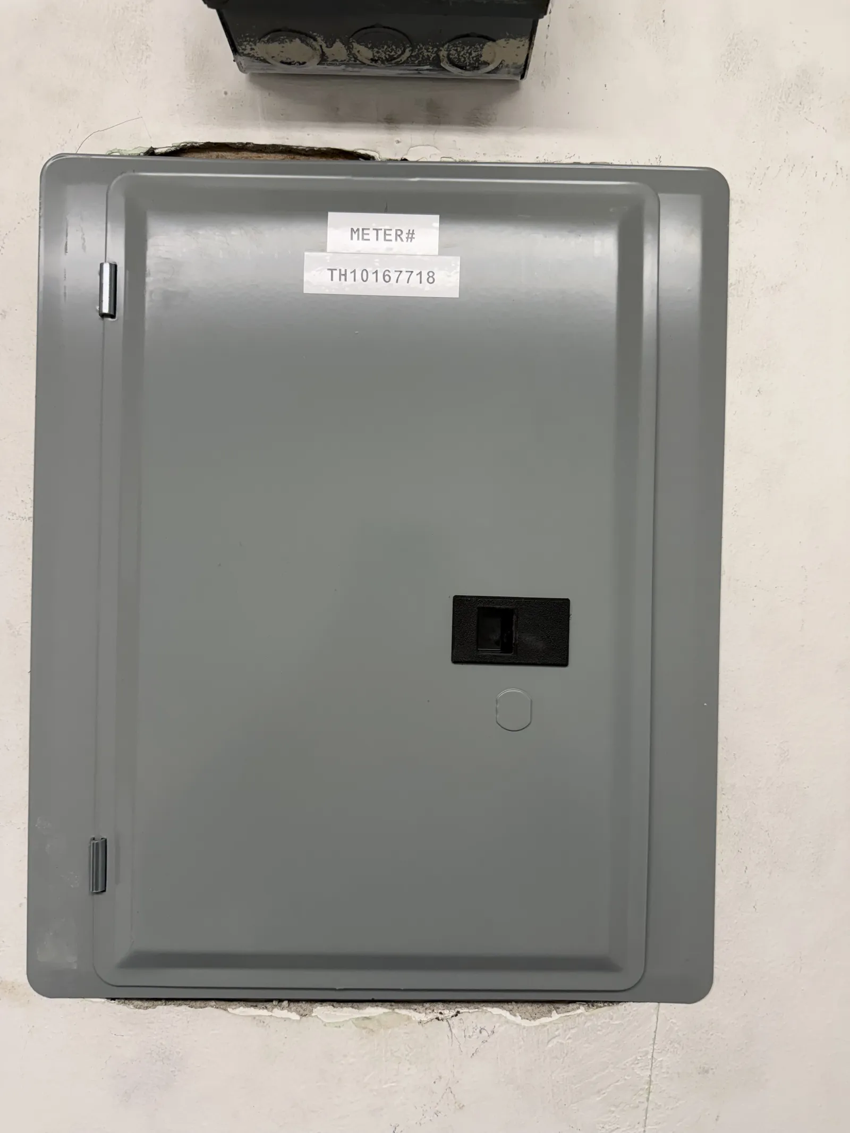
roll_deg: -1.7
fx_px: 786
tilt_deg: +0.4
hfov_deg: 56.8
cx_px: 425
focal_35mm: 24
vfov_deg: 71.6
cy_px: 566
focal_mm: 6.76
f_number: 1.78
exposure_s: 1/120
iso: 125
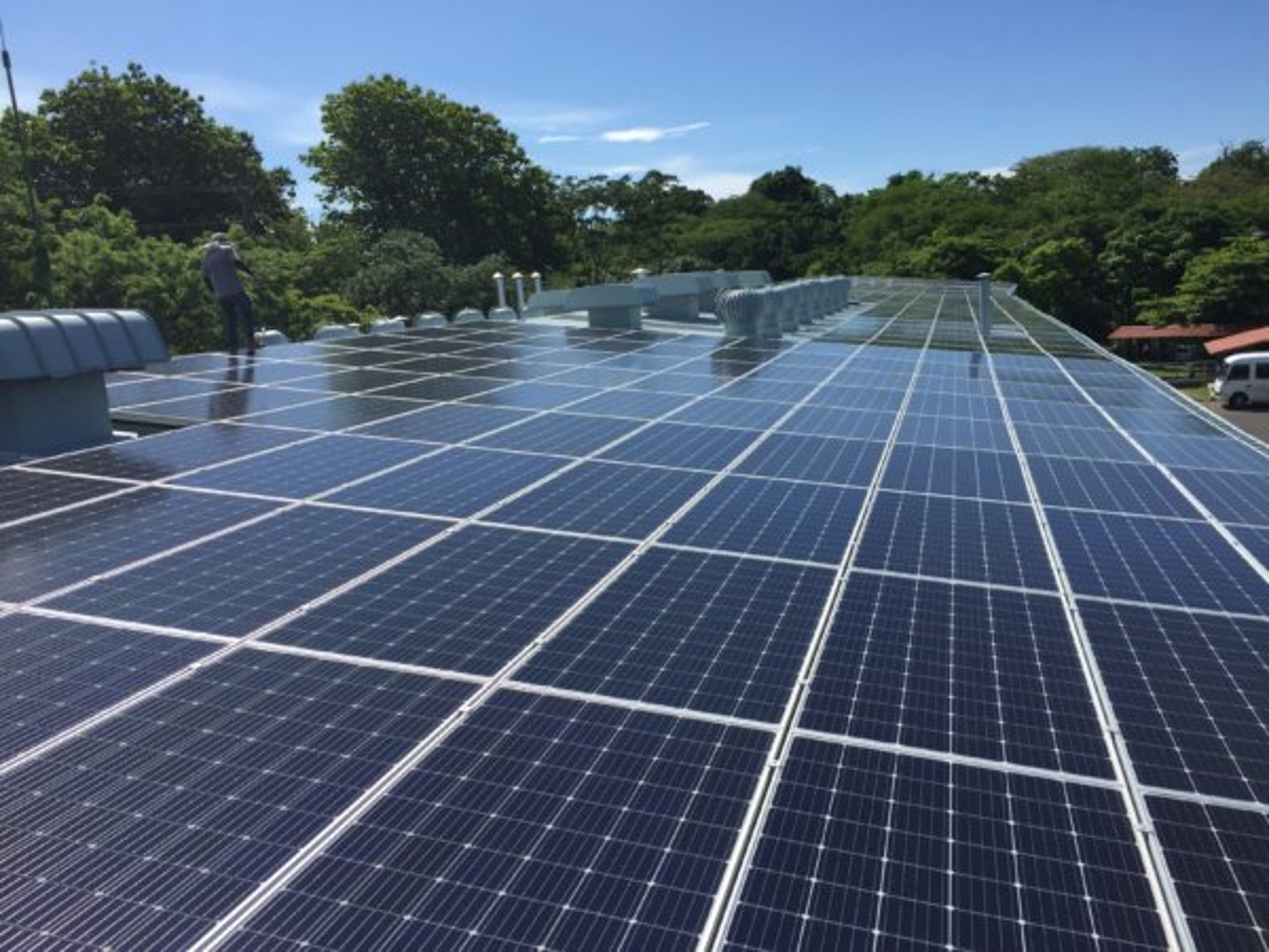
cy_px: 476
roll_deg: +3.7
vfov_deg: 48.2
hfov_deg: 61.7
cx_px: 634
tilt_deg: -9.1
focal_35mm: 29
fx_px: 1063
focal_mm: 4.15
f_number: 2.2
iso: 32
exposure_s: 1/3300
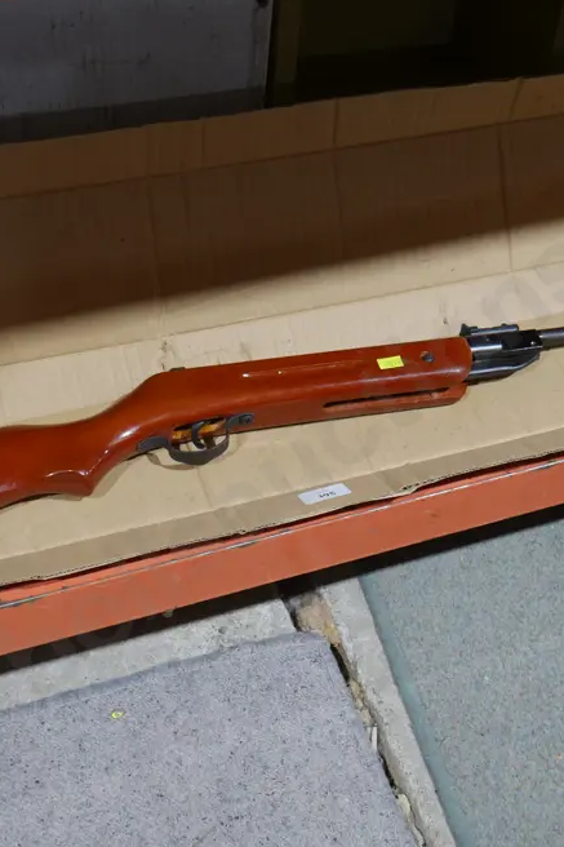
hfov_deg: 26.0
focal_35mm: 52
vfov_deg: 38.2
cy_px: 465
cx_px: 306
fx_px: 1223
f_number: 3.6
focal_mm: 16
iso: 400
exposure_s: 1/60
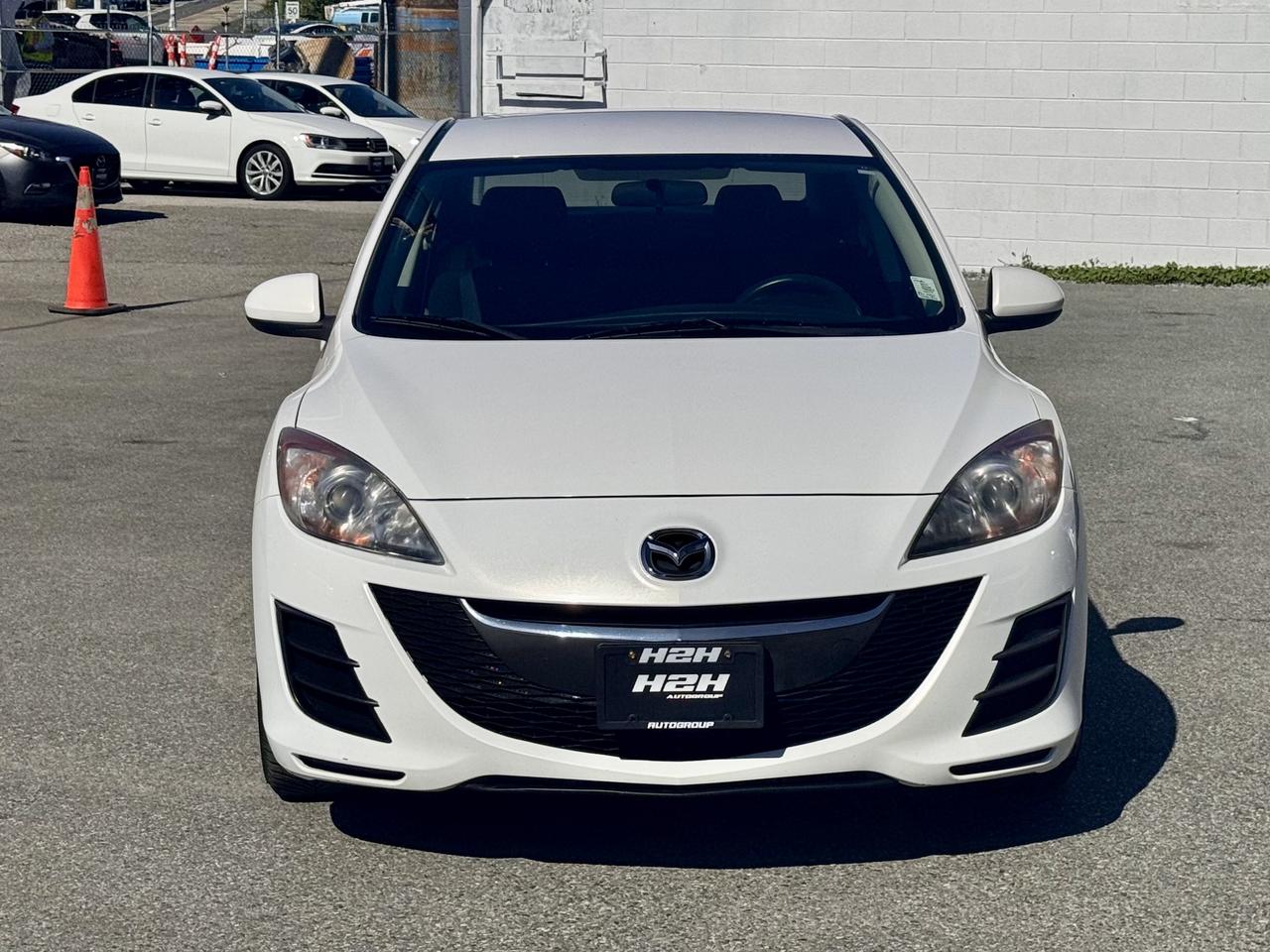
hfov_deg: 39.7
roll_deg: -1.1
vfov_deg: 30.3
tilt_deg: -7.4
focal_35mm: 48
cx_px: 635
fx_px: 1761
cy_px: 476
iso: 64
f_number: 1.78
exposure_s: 1/15385
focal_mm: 6.76
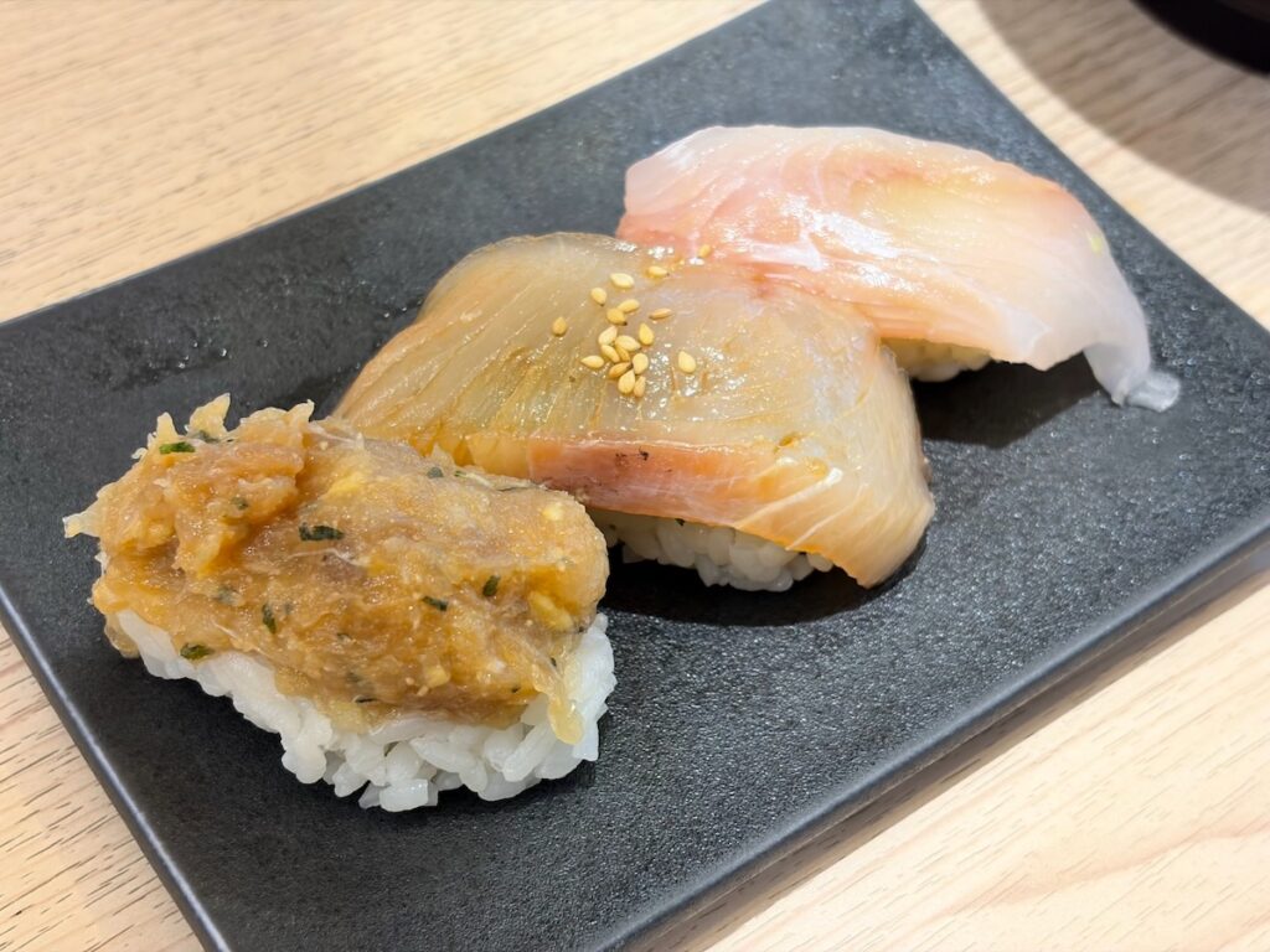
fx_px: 1908
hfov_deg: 36.8
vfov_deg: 28.0
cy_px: 476
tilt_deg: -52.1
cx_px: 635
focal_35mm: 52
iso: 50
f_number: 1.6
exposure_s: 1/50
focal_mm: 5.96
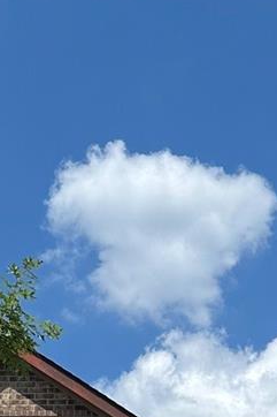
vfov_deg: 17.2
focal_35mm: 106
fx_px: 1224
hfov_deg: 12.9
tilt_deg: +12.3
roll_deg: -2.6
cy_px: 647
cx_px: 201
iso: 80
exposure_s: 1/8197
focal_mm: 6.86
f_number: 1.78
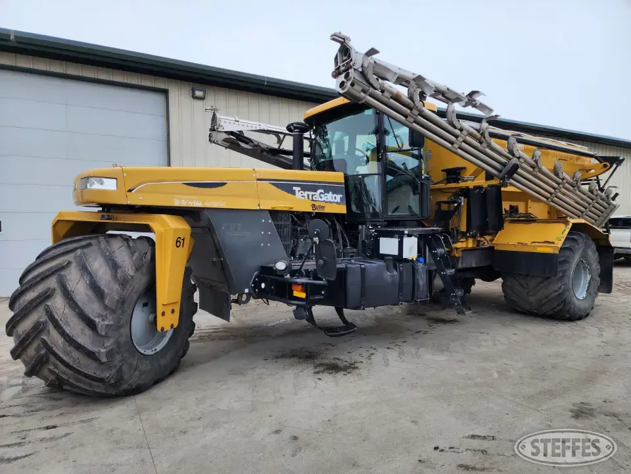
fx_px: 419
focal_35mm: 23
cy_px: 237
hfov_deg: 73.9
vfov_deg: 58.9
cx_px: 316
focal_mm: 6.4
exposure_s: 1/220
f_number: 1.8
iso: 12
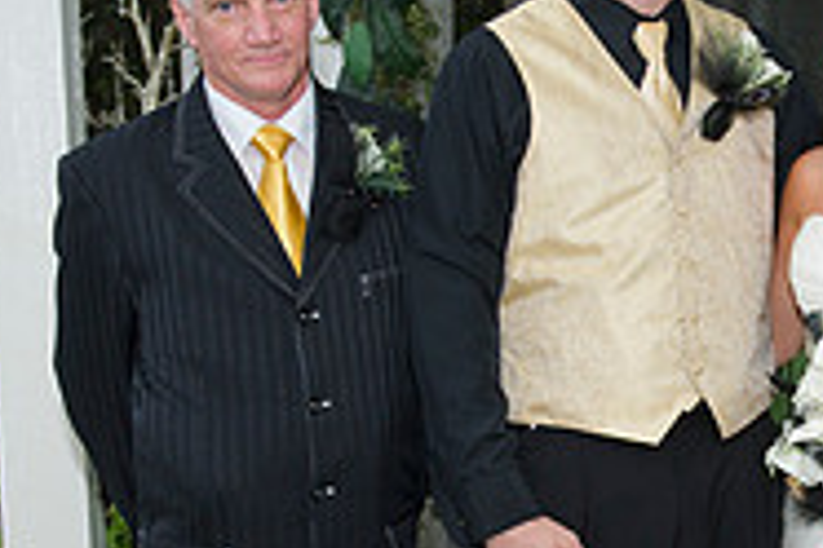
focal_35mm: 106
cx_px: 788
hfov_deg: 18.8
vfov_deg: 12.8
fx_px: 2423
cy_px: 495
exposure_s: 1/125
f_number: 4
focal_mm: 34
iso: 800
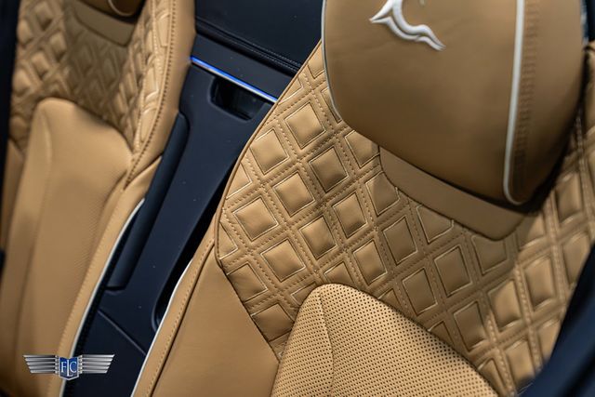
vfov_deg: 19.5
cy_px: 198
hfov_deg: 28.8
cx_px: 298
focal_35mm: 70
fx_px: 1157
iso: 1600
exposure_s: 1/50
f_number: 4.5
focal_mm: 70
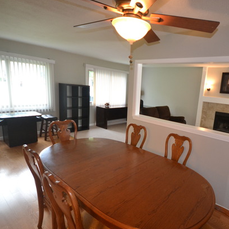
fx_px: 150
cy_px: 116
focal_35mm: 20
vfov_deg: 74.8
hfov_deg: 72.0
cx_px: 157
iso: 1400
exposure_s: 1/60
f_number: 4
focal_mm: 10
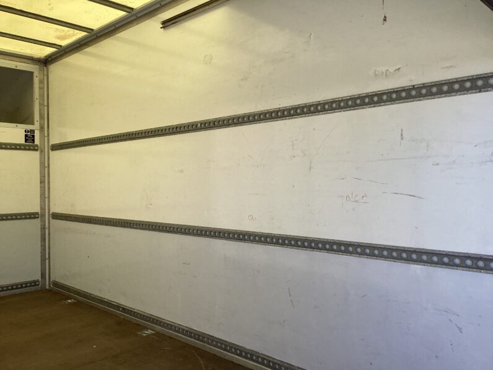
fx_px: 442
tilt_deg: -1.2
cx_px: 246
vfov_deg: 45.4
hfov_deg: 58.4
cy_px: 185
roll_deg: -1.1
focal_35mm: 31
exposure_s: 1/409
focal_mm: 3.3
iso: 25
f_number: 2.4
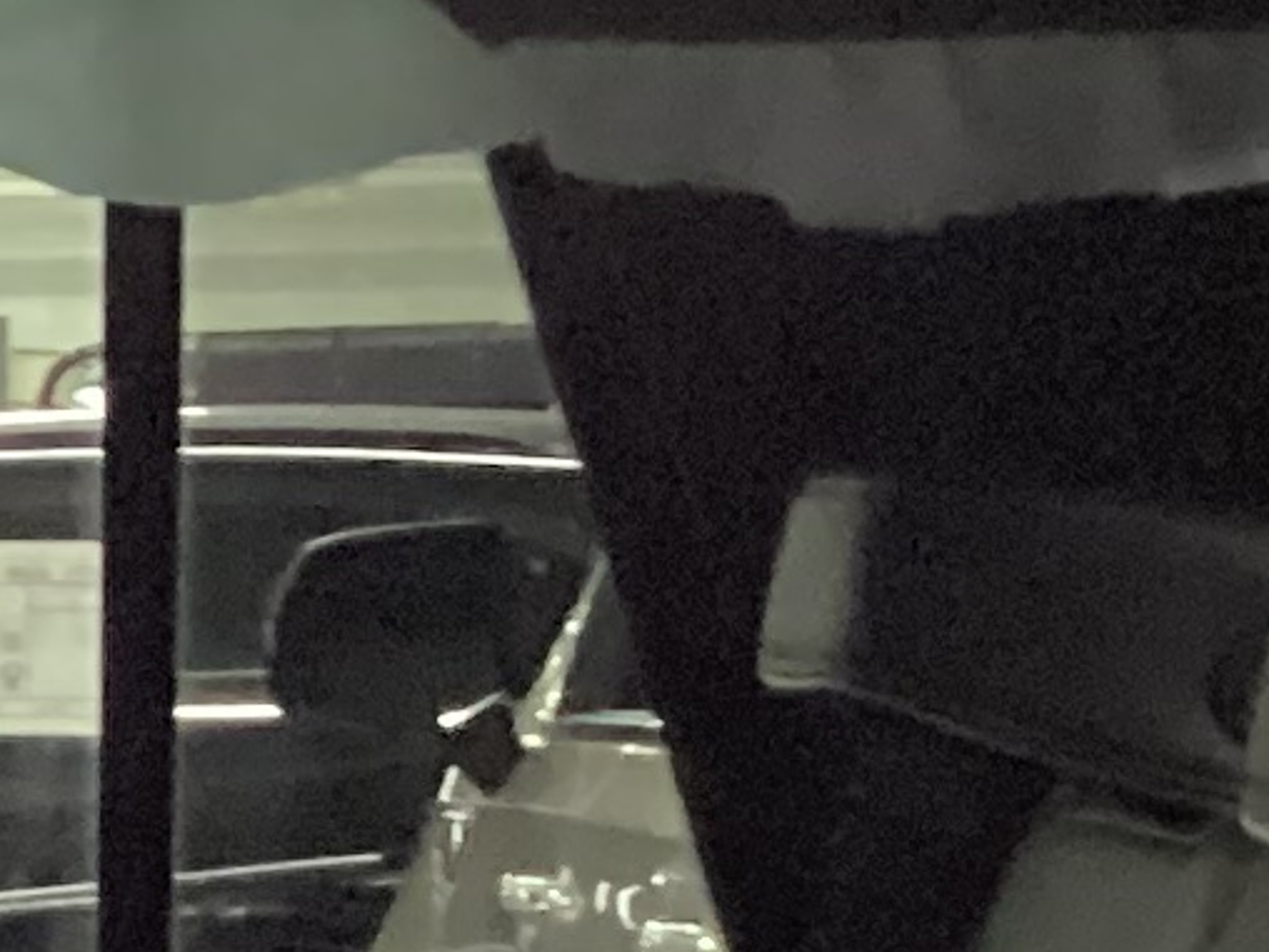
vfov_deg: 7.0
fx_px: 7295
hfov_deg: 9.7
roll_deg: +0.7
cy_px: 2319
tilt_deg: -14.4
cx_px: -605
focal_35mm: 199
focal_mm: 3.3
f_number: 2.4
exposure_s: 1/17
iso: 800
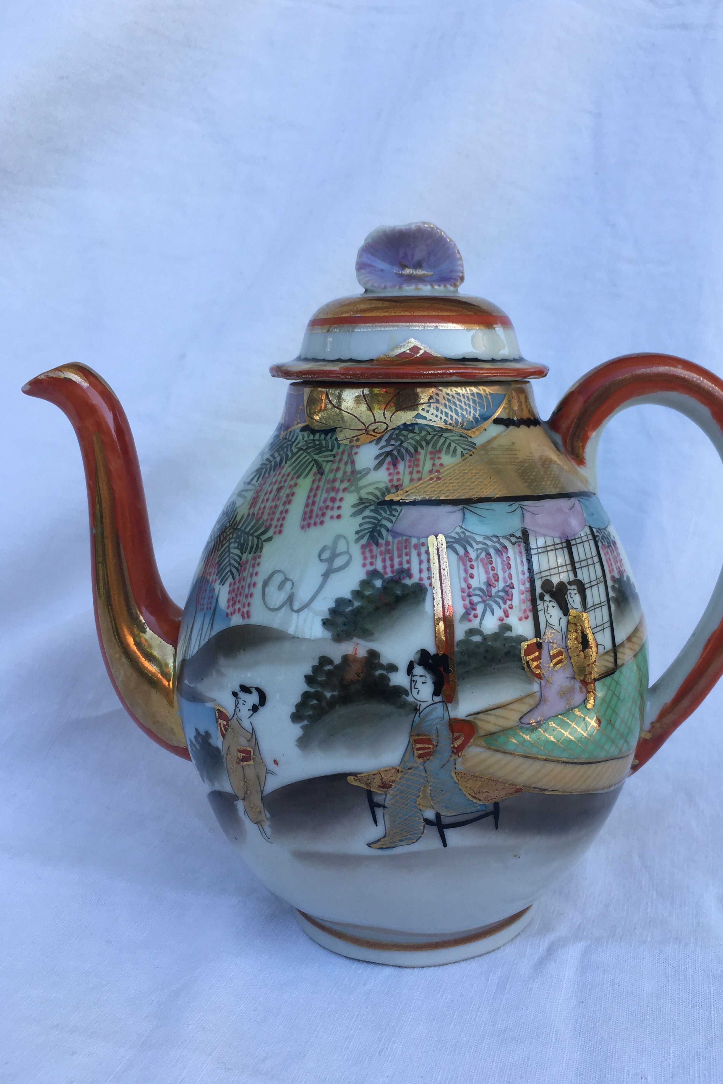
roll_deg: -1.1
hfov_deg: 42.2
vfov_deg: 60.3
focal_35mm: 31
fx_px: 934
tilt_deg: -7.4
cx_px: 408
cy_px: 536
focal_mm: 4.15
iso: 25
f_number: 2.2
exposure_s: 1/207
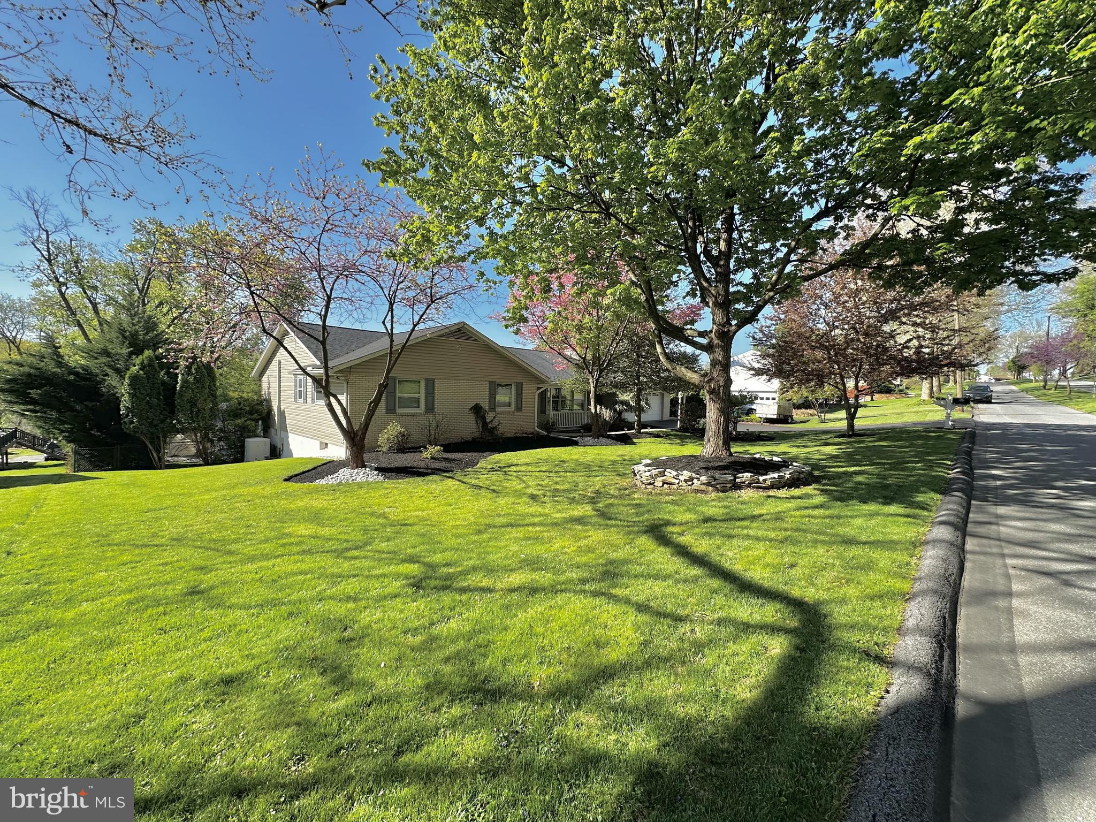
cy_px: 411
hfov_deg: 102.1
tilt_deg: -1.9
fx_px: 443
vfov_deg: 85.7
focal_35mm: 14
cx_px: 548
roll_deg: -1.7
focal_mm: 2.22
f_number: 2.2
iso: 40
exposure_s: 1/720
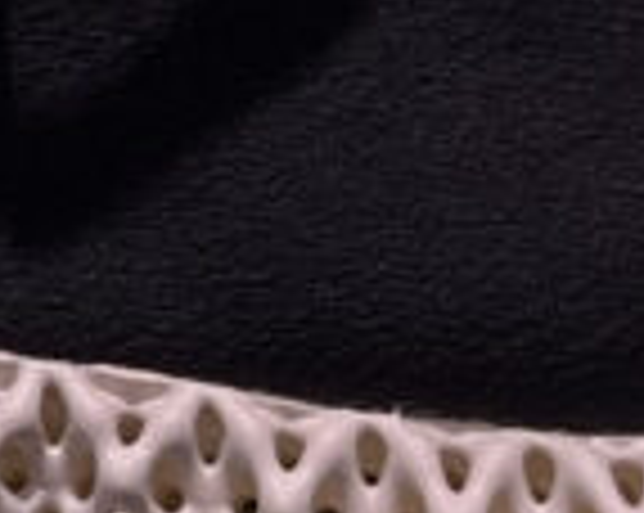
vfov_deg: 8.4
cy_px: -153
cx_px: -522
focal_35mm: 182
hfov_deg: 10.0
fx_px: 3464
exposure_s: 1/282
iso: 40
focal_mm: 5.1
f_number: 1.6
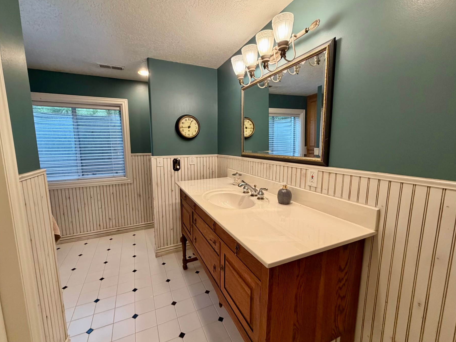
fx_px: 198
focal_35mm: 15
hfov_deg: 98.1
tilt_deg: -6.8
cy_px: 170
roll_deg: +0.5
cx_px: 222
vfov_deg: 81.7
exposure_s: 1/120
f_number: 2.2
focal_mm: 2.22
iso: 320
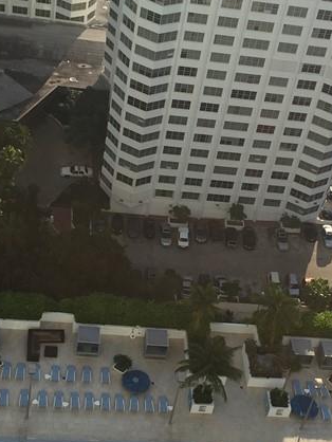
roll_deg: -14.1
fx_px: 907
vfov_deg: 27.4
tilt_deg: -39.9
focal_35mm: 71
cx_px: 206
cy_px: 254
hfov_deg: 20.7
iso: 32
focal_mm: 4.15
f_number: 2.2
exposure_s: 1/1319
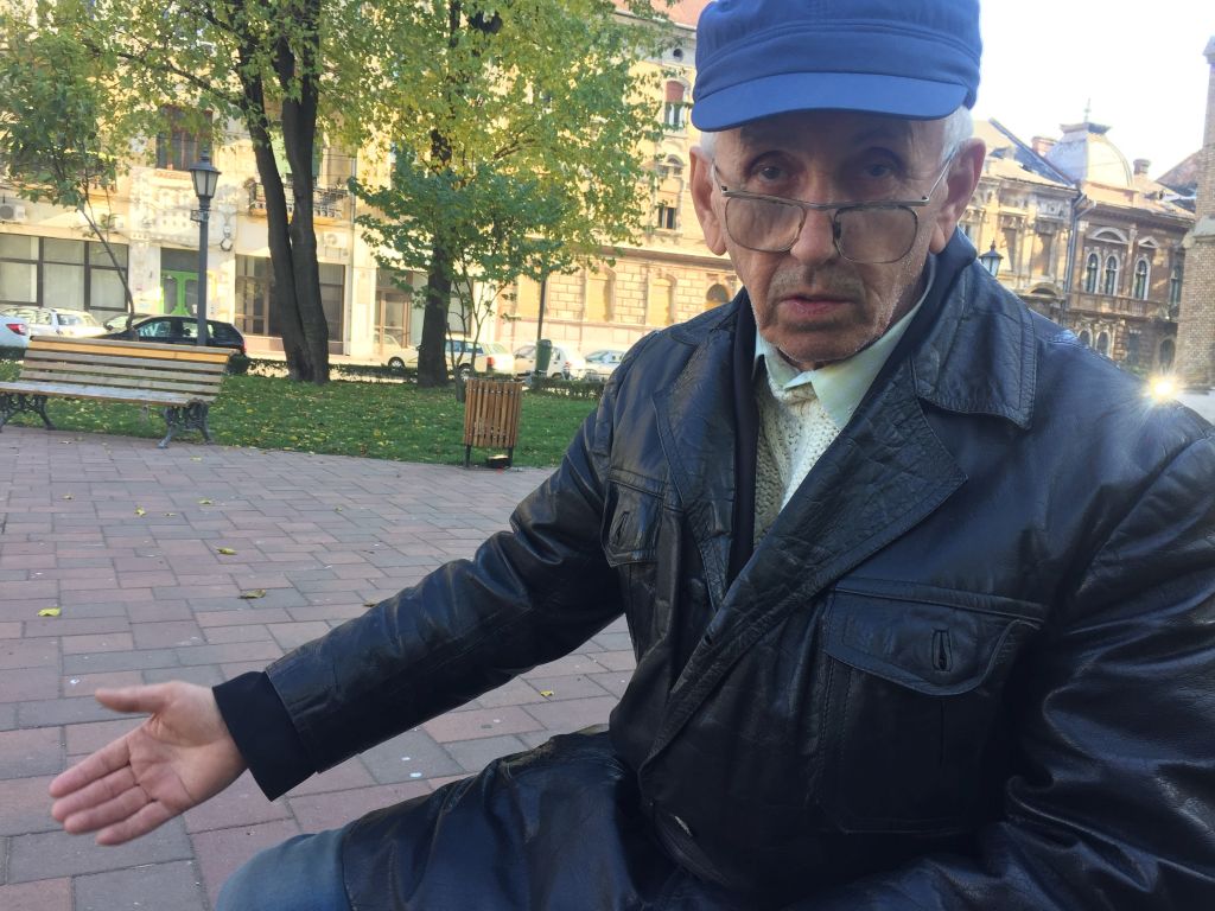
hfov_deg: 61.7
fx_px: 1018
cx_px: 608
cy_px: 456
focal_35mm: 29
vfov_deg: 48.2
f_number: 2.2
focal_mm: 4.15
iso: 32
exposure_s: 1/100
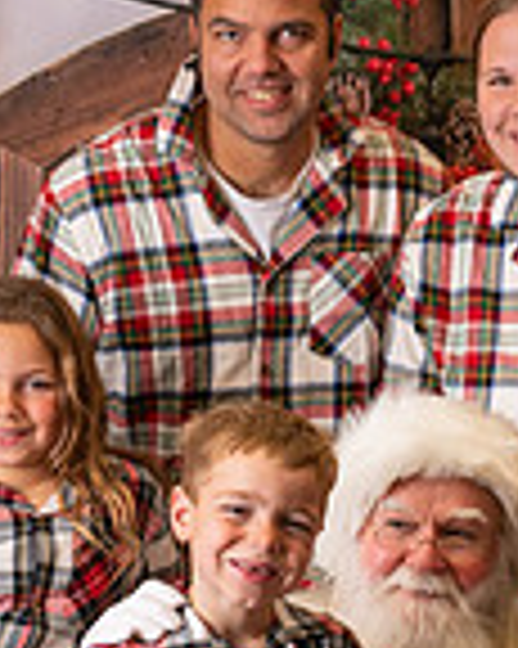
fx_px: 4336
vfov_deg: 8.5
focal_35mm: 226
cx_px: 546
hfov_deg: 6.8
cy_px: 609
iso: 100
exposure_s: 1/100
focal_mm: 50
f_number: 7.1
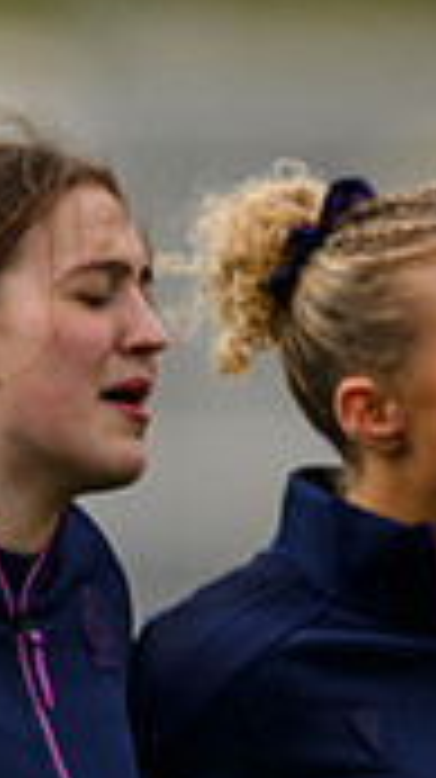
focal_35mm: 1966
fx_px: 40506
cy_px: 416
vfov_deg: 1.1
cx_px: -836
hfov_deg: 0.6
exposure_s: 1/3200
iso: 500
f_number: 4
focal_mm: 560
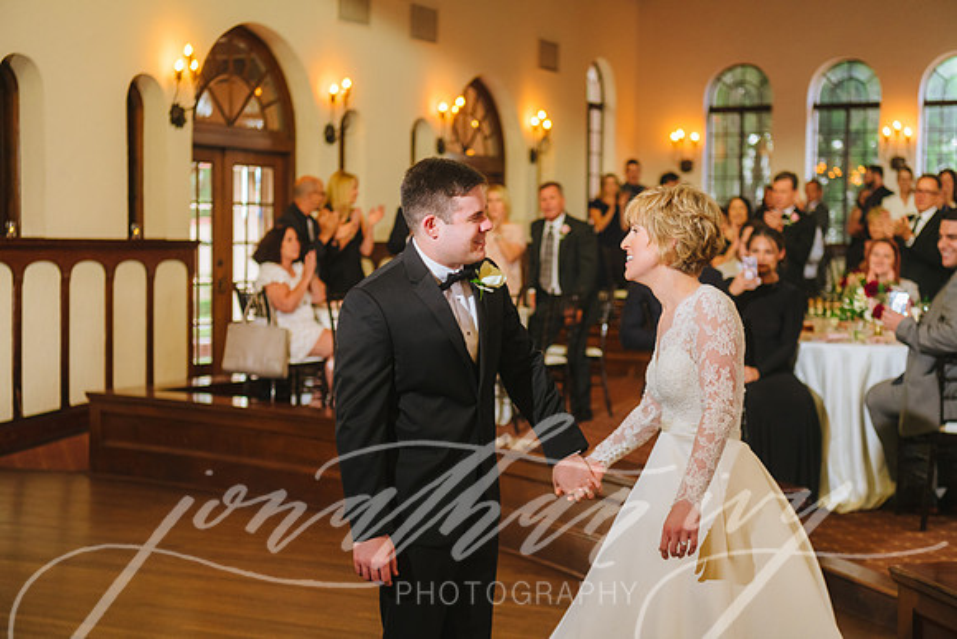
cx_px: 478
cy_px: 320
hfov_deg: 32.4
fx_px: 1648
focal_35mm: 62
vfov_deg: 21.9
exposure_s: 1/160
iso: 1000
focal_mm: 62
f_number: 2.8
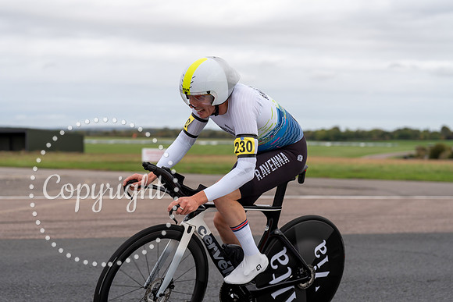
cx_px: 226
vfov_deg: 19.5
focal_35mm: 70
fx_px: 881
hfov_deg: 28.8
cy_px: 151
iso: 125
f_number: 3.5
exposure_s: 1/1000
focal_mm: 70
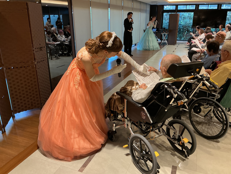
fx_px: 194
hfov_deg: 61.7
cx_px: 116
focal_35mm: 29
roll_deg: +0.1
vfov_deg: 48.2
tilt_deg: -21.9
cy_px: 87
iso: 100
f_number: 1.8
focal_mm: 3
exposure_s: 1/60
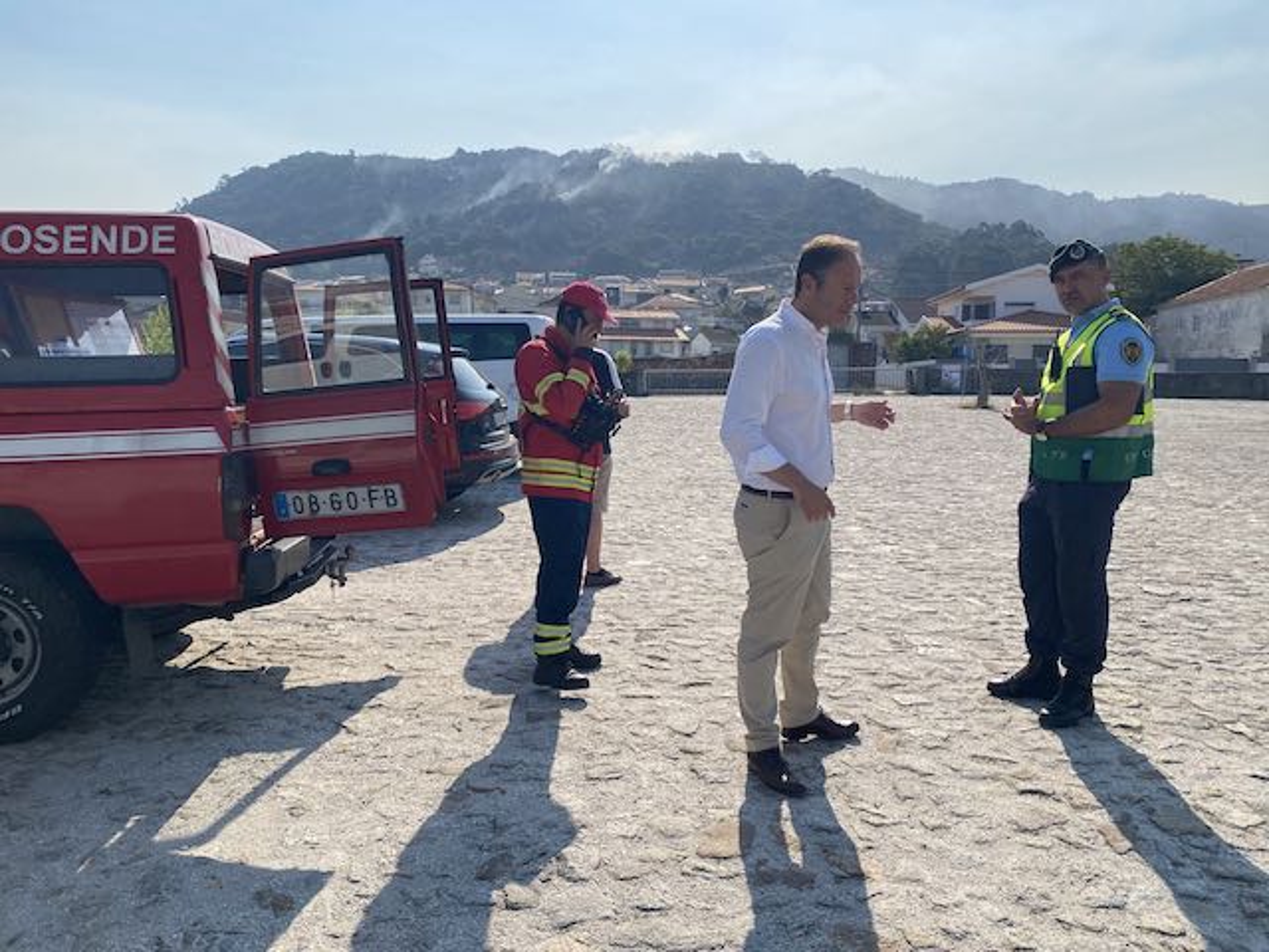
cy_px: 476
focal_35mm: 26
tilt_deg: -2.4
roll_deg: -3.1
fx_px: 953
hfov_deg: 67.3
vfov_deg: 53.1
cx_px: 634
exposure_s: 1/3610
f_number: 1.8
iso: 32
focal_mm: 4.25
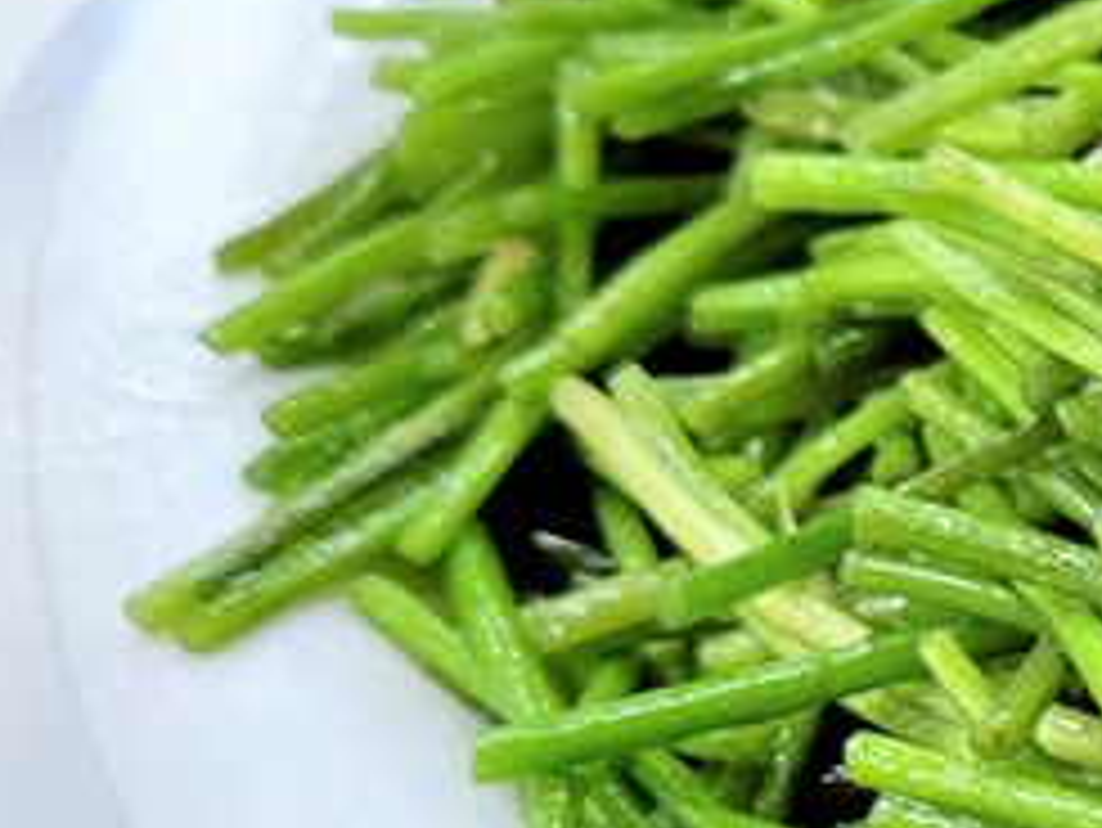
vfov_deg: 14.0
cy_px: 540
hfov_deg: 16.2
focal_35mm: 106
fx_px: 3376
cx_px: 1862
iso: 125
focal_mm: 5.4
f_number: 1.8
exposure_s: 1/119
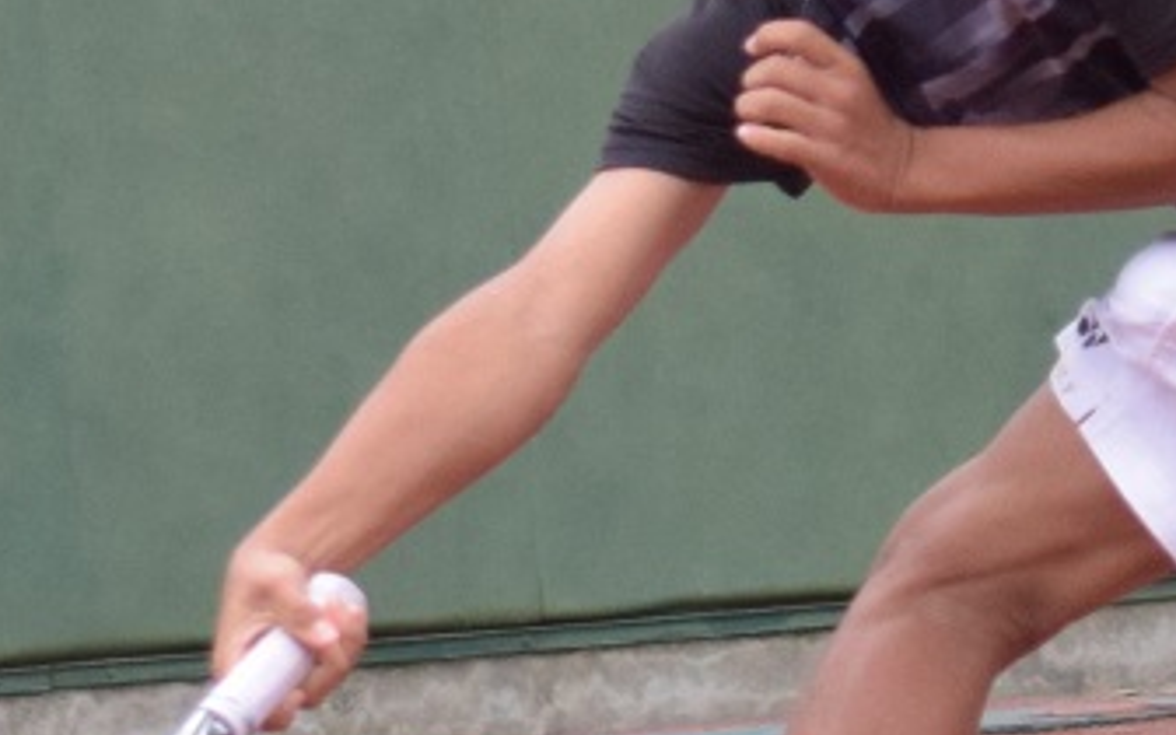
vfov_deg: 3.7
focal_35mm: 355
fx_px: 11378
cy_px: 371
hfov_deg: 5.9
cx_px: 1054
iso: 1250
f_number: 4.5
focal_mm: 78
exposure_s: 1/1250
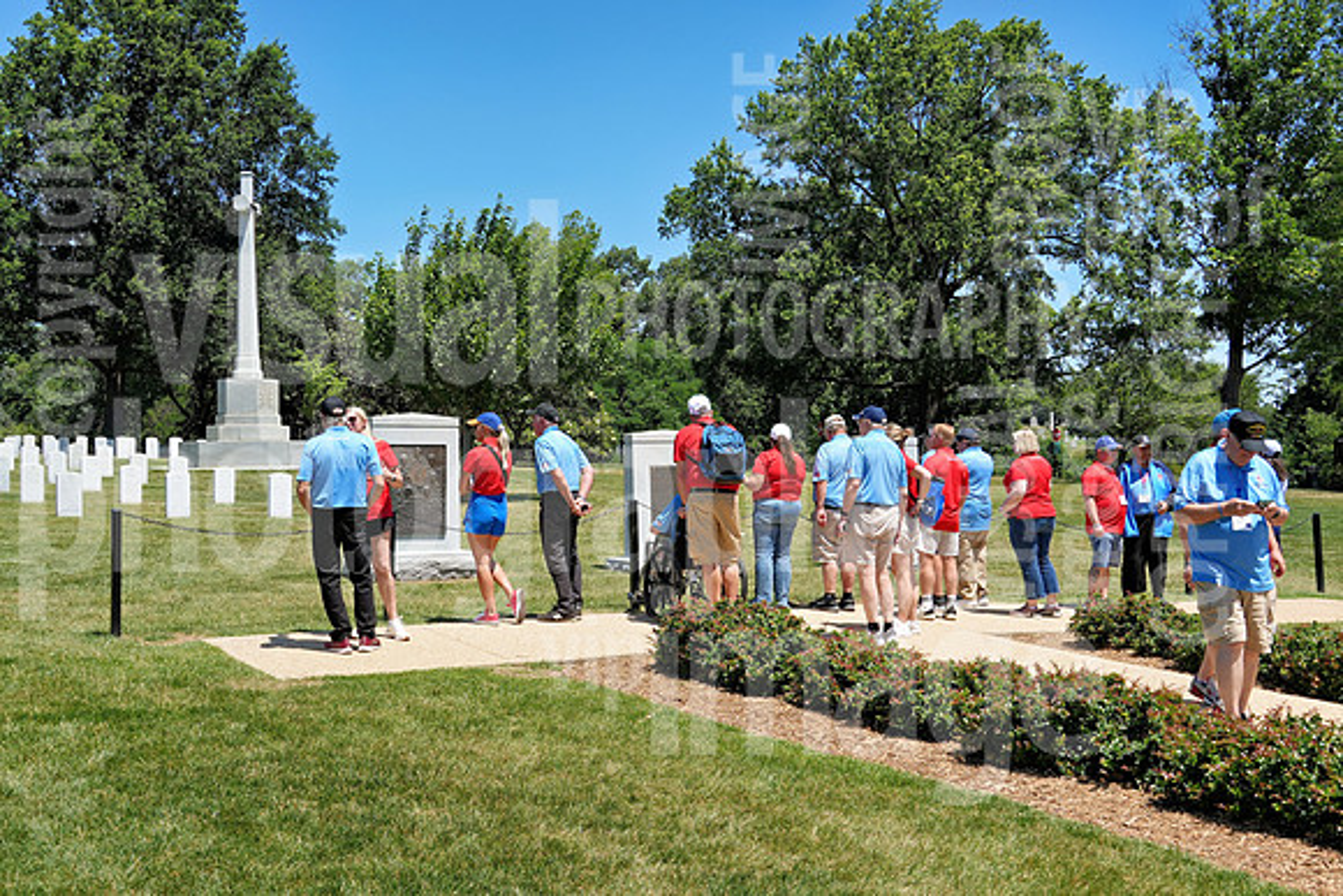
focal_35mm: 45
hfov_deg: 43.6
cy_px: 448
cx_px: 672
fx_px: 1679
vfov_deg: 29.9
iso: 200
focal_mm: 30
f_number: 10
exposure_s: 1/320
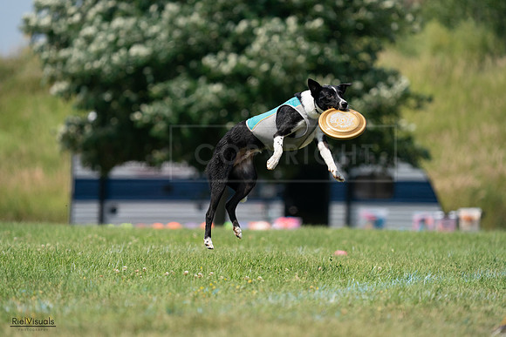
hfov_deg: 5.1
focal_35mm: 404
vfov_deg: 3.4
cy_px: 168
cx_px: 253
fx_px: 5680
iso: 1000
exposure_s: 1/4000
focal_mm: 404
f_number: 6.3
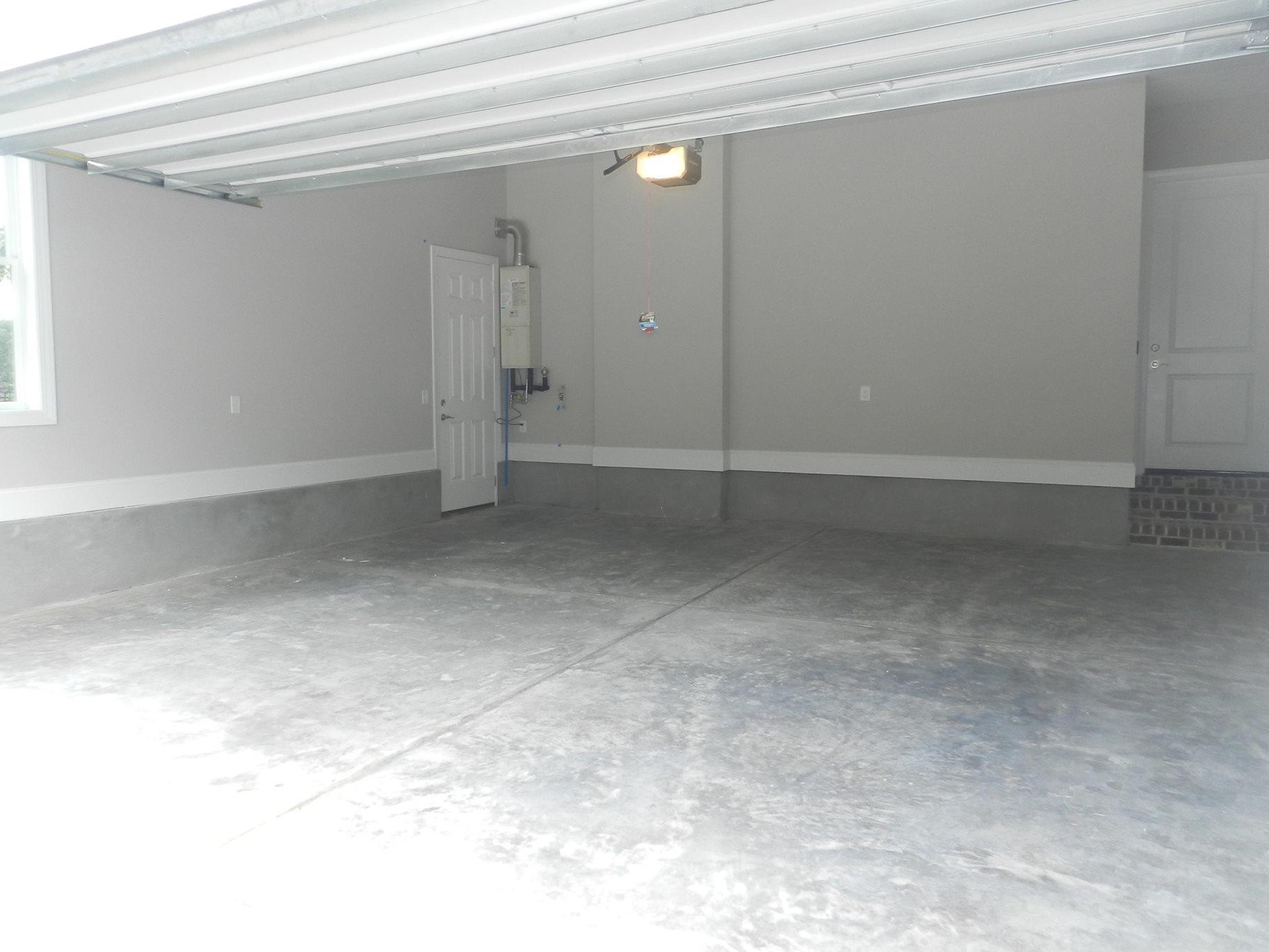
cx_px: 581
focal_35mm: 26
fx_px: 953
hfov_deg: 67.2
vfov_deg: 53.0
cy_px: 444
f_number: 3.4
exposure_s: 1/100
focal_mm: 4
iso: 160
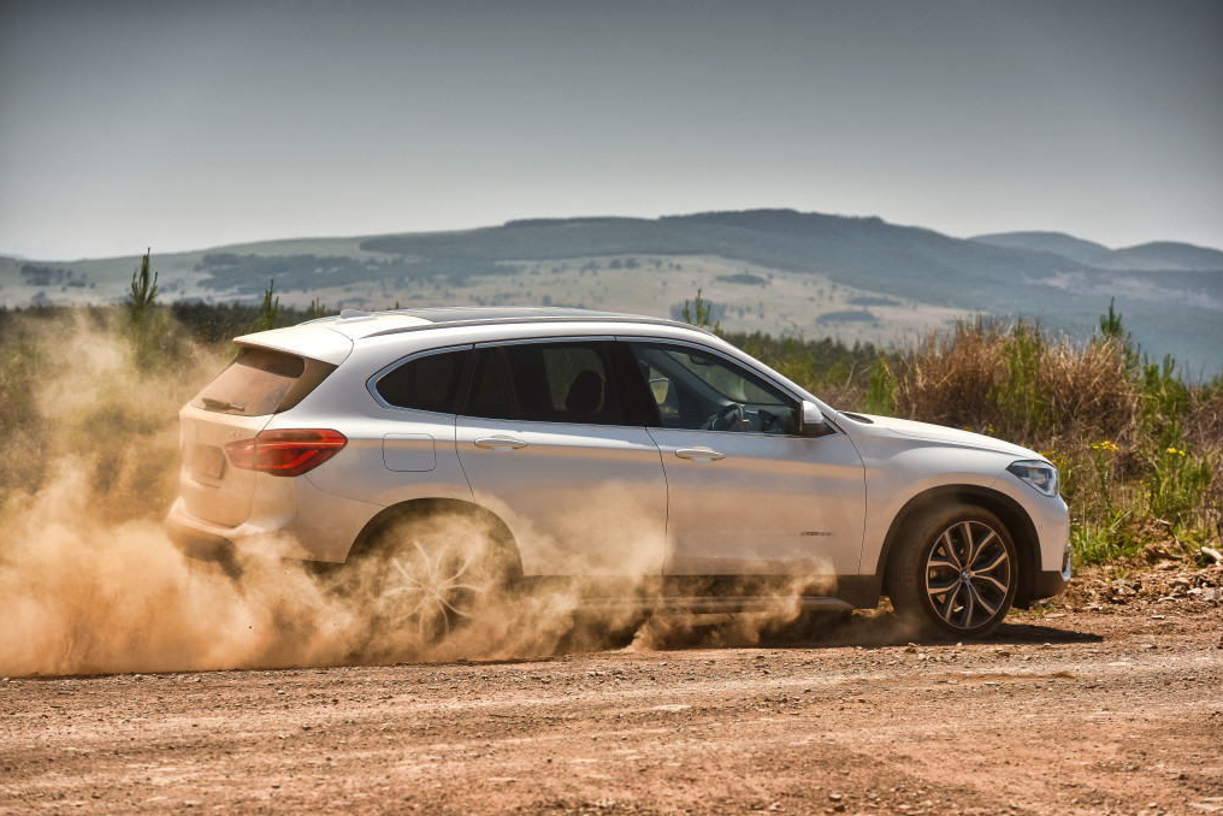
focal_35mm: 126
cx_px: 610
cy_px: 409
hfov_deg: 16.3
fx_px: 4281
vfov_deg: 10.9
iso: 500
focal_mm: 125
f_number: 7.1
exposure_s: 1/1000
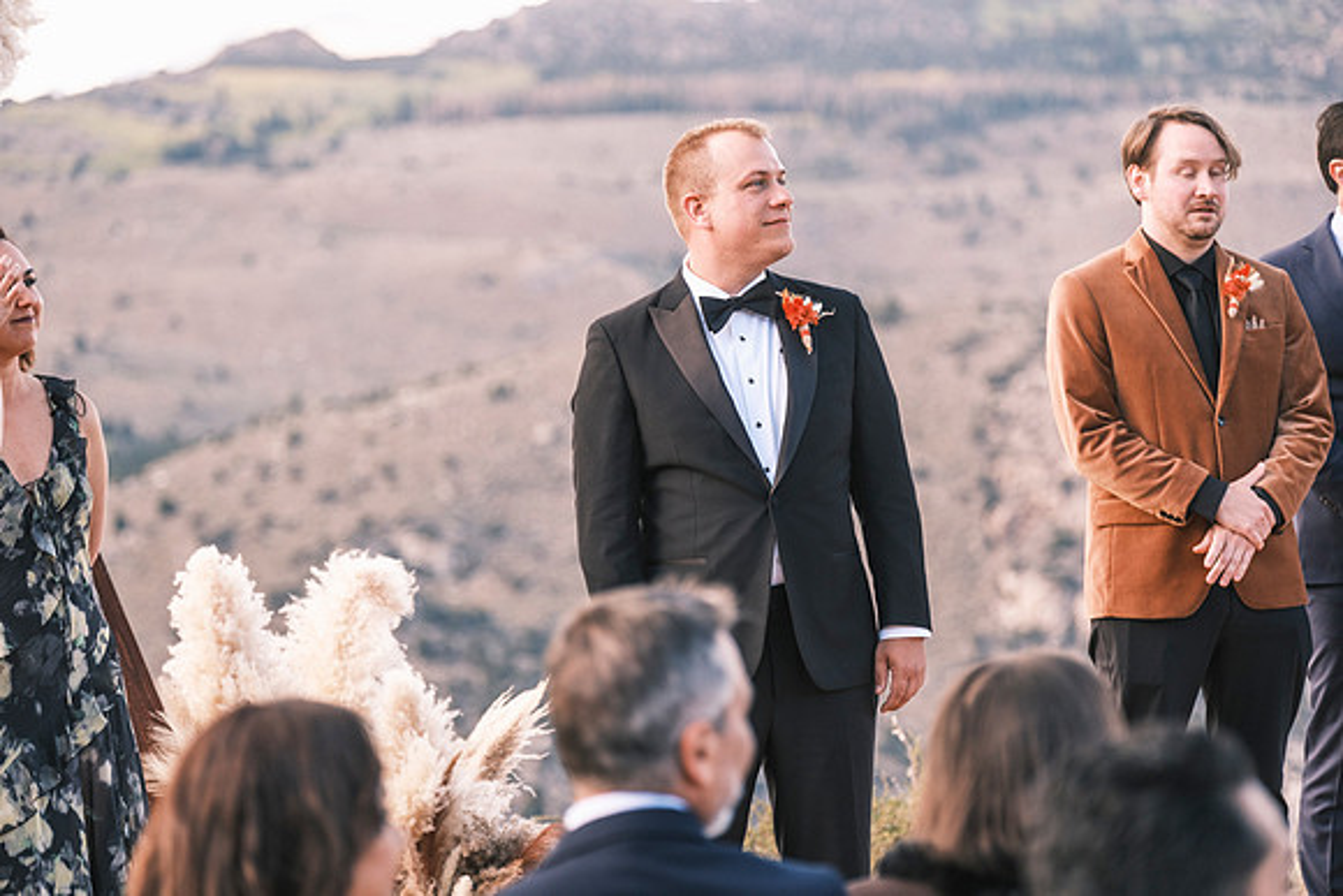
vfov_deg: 9.7
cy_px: 448
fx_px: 5298
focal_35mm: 142
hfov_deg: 14.4
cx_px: 672
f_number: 2.8
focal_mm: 94.5
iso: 400
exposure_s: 1/680
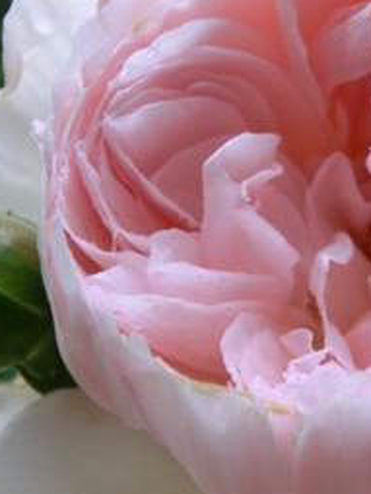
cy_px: 254
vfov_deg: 29.4
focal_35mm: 66
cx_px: 365
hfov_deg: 21.6
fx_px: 942
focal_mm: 7.38
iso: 80
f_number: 4
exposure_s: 1/160
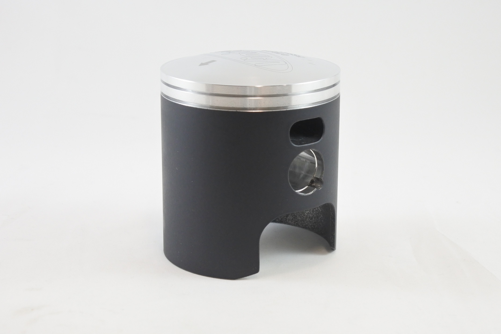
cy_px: 167
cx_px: 250
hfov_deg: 36.2
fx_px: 765
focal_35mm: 55
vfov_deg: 24.6
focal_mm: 20.6
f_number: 4.8
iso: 640
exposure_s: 1/125
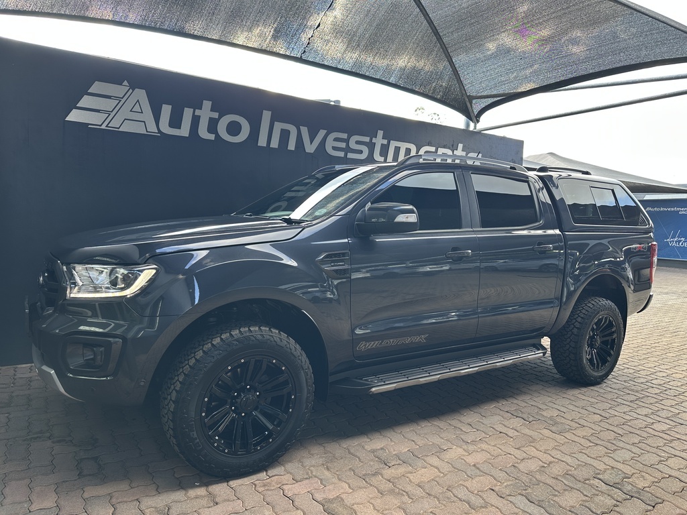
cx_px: 344
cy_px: 258
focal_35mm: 24
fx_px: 476
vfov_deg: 56.8
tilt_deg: -4.8
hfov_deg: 71.6
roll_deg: -2.3
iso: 64
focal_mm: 6.86
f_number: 1.78
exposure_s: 1/153
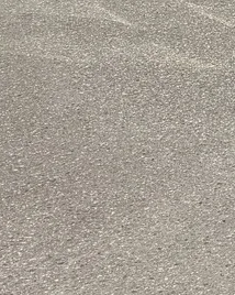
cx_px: 727
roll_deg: +1.4
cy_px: -205
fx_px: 1219
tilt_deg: -6.2
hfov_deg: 8.8
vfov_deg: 12.7
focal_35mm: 140
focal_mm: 6.76
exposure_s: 1/4167
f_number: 1.78
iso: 80
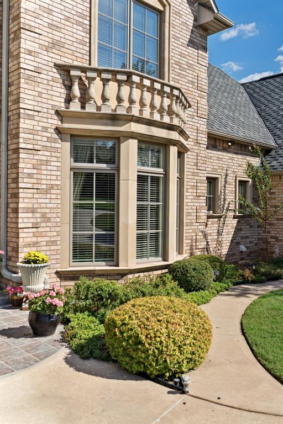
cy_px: 212
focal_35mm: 35
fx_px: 413
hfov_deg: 37.9
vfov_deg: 54.4
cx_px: 142
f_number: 1.4
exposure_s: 1/8000
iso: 100
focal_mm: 35
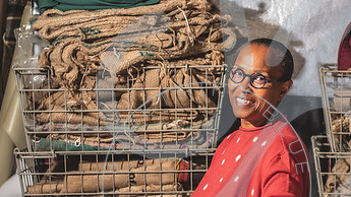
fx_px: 1173
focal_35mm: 126
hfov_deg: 16.9
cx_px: 257
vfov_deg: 9.6
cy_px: 101
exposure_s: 1/160
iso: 100
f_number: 2.8
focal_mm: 70
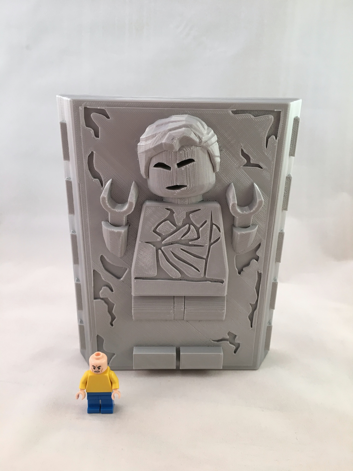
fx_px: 394
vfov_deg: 61.7
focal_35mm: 29
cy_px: 236
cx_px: 176
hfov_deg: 48.2
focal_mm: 4.15
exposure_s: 1/30
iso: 50
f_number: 2.2
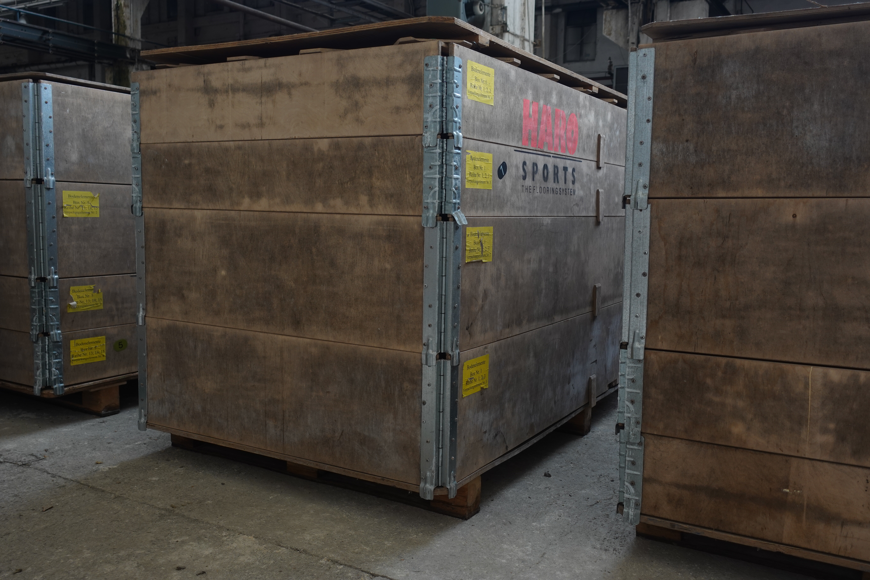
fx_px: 749
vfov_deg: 42.3
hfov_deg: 60.3
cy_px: 290
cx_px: 435
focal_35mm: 31
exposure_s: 1/30
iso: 100
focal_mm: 11.45
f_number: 2.5
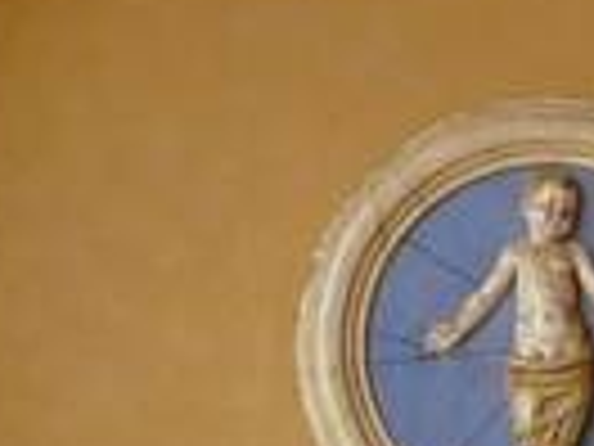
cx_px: 958
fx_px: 5869
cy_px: 757
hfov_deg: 5.7
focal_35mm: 342
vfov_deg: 4.3
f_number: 4
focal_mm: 4.6
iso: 100
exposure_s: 1/100
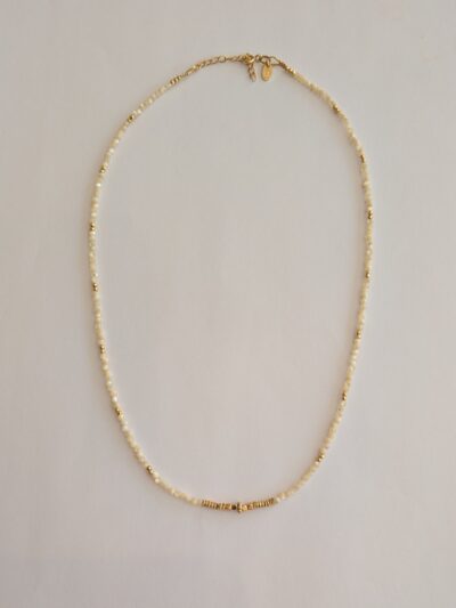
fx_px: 421
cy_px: 304
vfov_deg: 71.6
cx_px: 228
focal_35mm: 24
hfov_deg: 56.8
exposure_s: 1/163
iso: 49
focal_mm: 4.53
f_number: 1.7
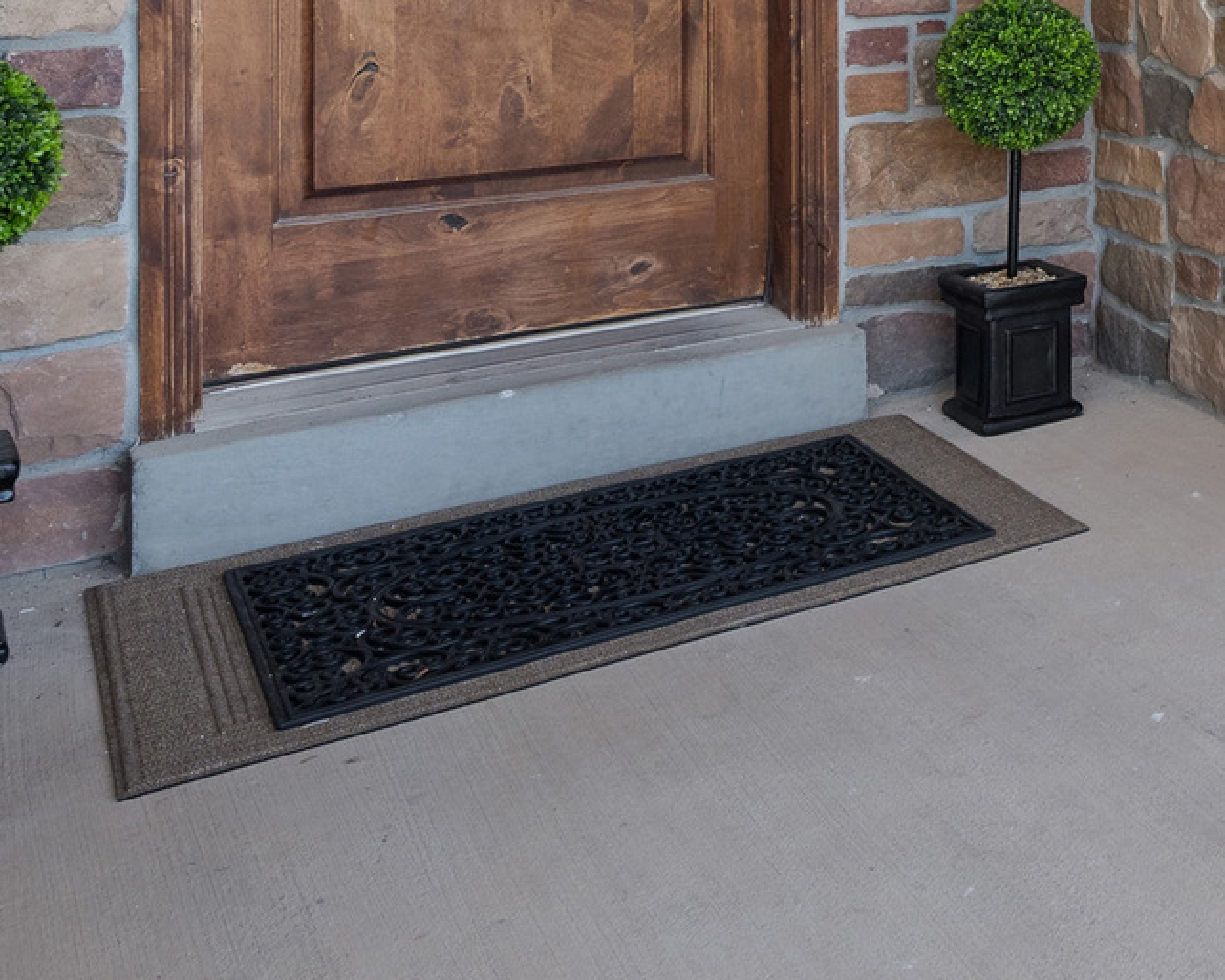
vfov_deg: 28.8
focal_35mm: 46
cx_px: 1535
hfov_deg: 31.9
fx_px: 1686
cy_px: -142
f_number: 8
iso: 250
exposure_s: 1/15
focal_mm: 15.5
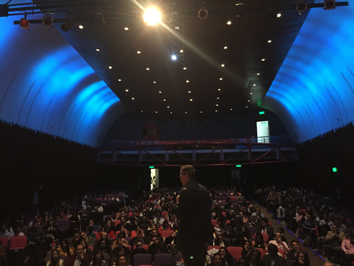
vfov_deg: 48.2
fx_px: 297
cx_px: 177
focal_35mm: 29
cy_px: 133
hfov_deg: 61.7
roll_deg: +0.7
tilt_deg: +7.7
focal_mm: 4.15
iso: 320
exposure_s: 1/15
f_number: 2.2
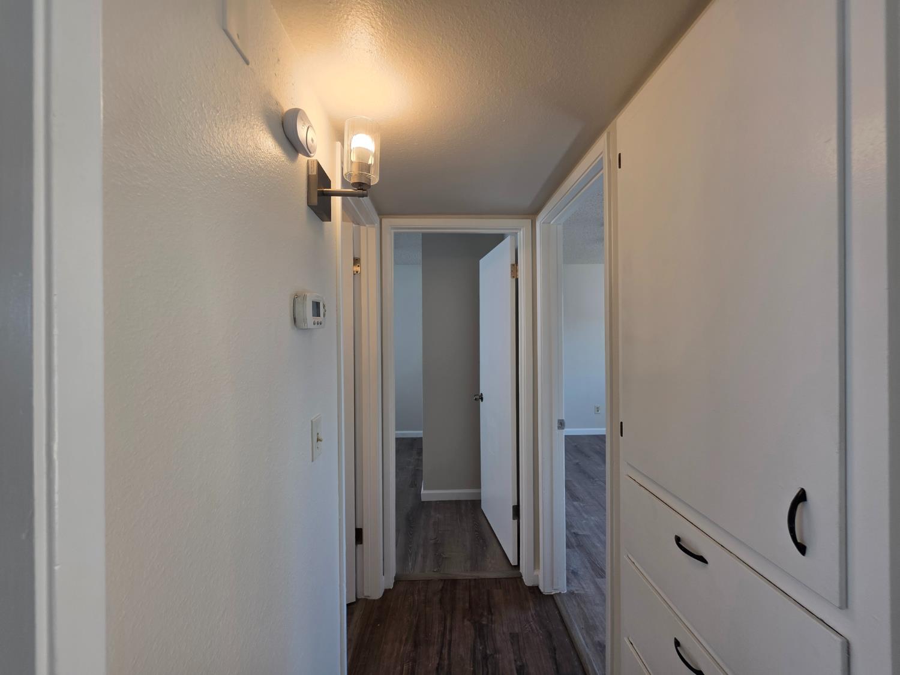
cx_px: 450
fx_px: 338
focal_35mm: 13
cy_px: 338
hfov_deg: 106.2
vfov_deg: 89.9
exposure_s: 1/120
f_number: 1.9
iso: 40
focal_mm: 2.2
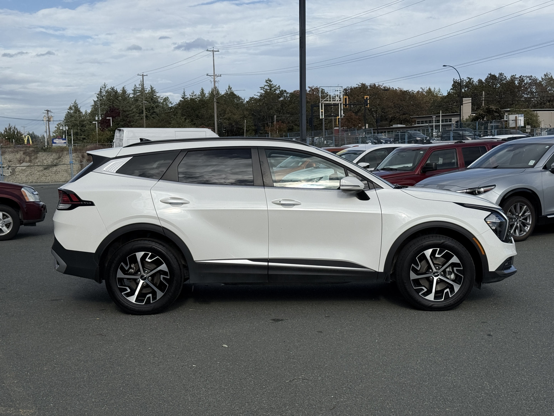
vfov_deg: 30.3
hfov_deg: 39.7
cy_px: 208
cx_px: 277
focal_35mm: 48
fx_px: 768
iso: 64
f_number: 1.78
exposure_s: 1/7874
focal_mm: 6.76
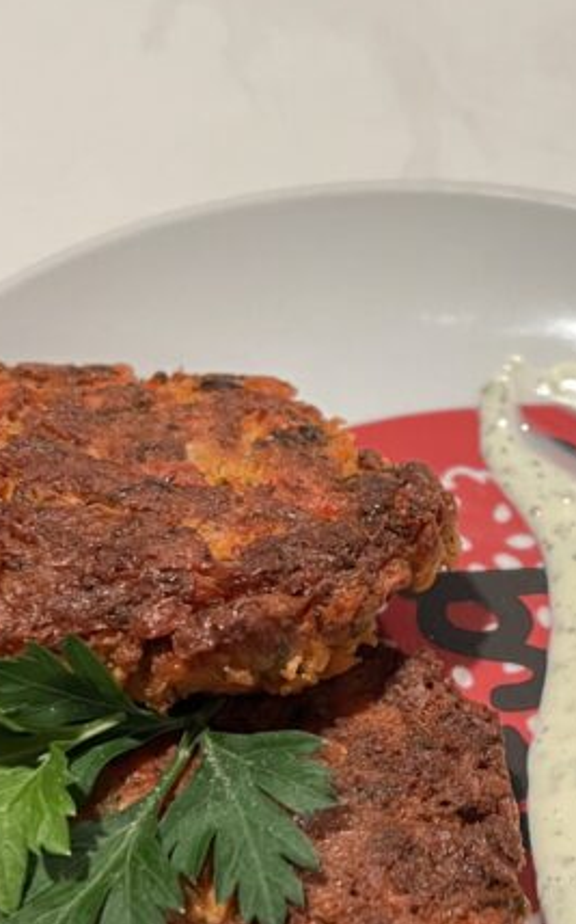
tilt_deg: -52.8
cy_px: 596
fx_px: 1660
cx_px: 485
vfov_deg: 30.9
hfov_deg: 19.4
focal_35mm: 66
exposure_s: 1/60
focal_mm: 5.7
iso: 500
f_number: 1.5
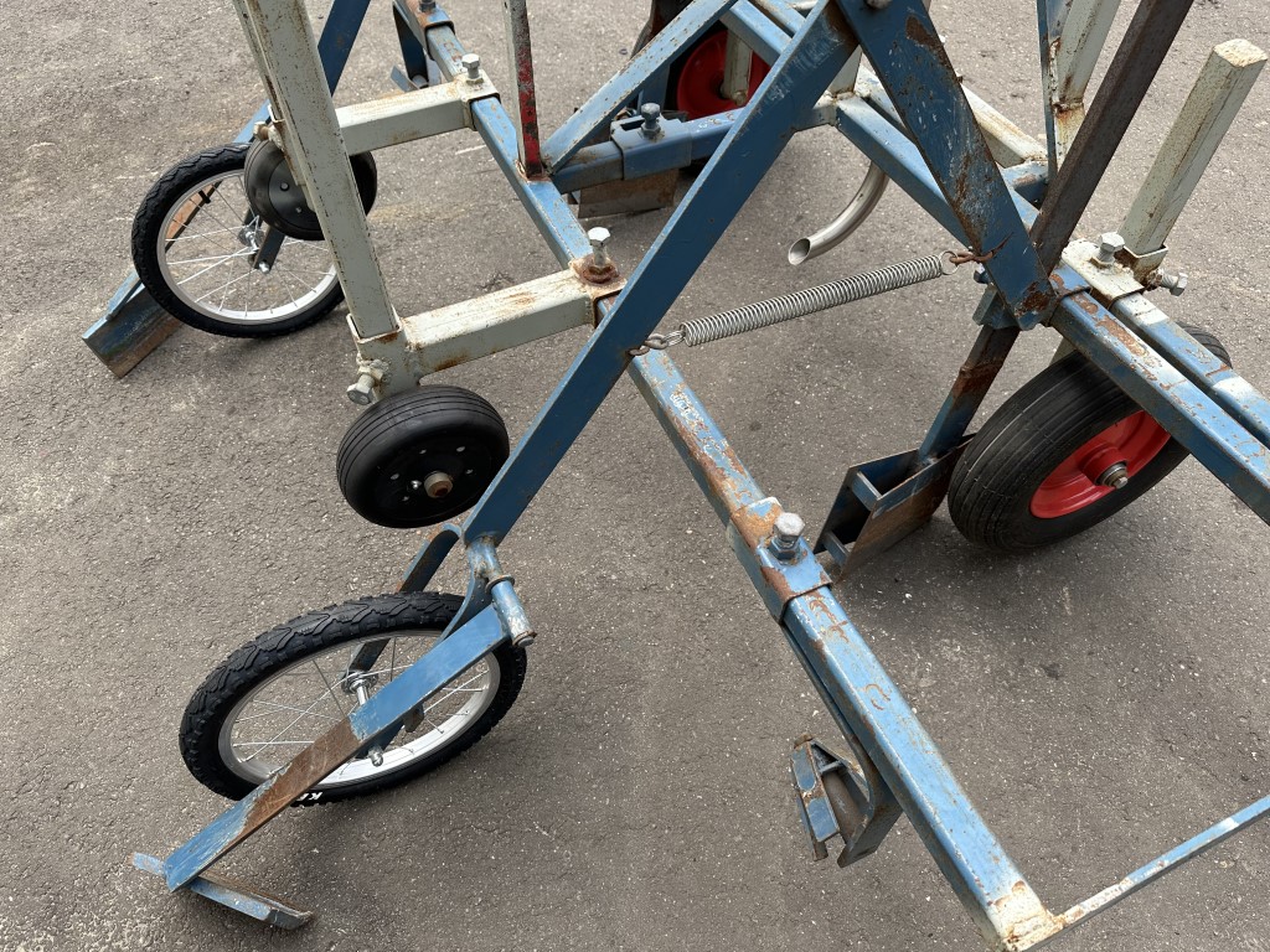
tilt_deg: -52.5
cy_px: 476
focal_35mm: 24
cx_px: 635
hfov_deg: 71.6
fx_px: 881
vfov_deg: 56.8
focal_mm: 6.86
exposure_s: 1/462
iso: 80
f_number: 1.78
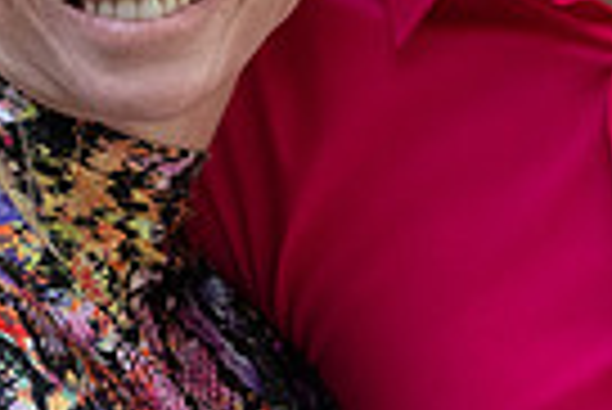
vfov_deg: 2.0
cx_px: 14
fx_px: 11691
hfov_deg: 3.0
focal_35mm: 687
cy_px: -47
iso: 2000
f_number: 2.8
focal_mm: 125
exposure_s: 1/160
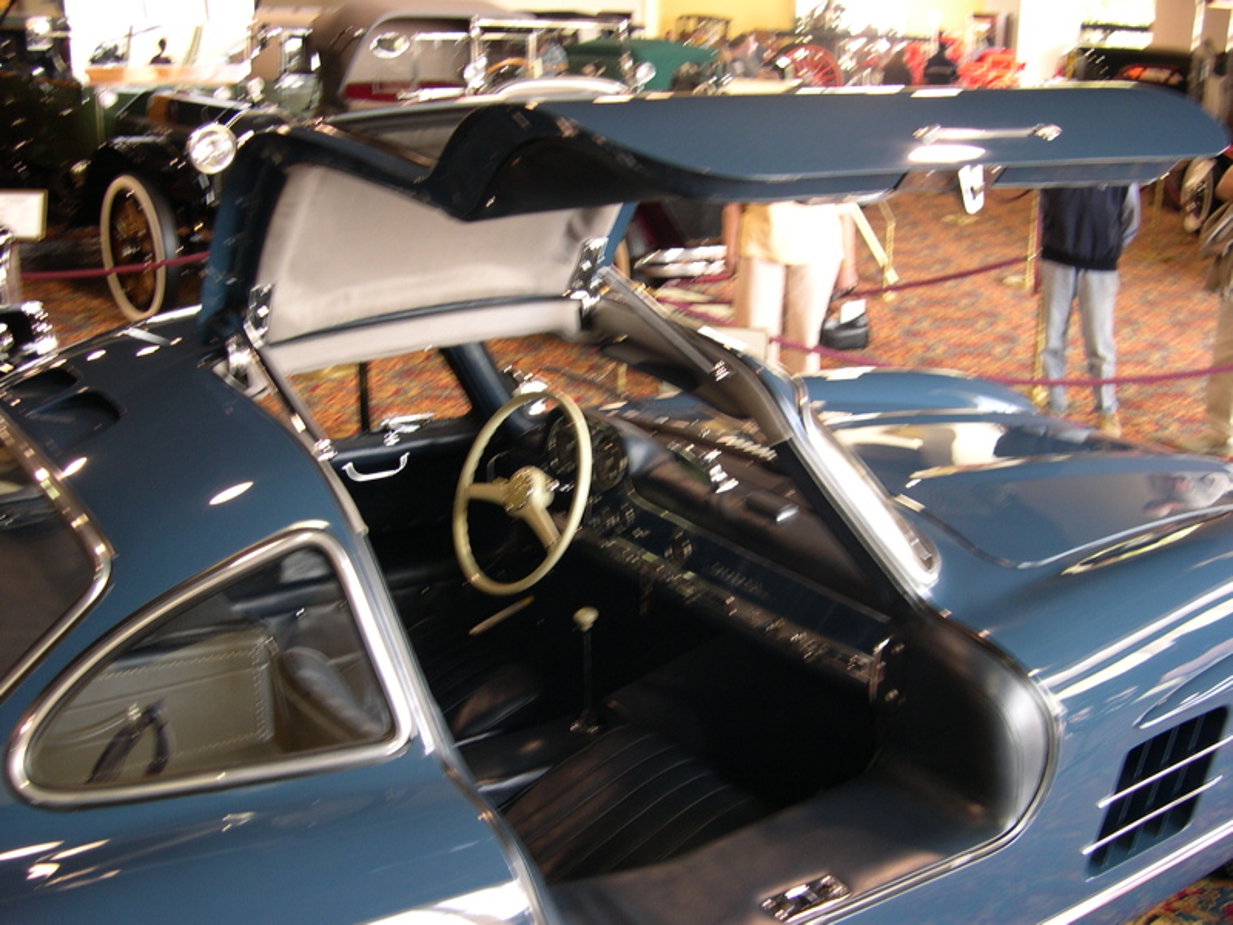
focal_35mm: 38
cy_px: 462
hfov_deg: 49.0
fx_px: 1354
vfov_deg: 37.7
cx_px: 616
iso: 100
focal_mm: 8
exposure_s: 1/7
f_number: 2.8
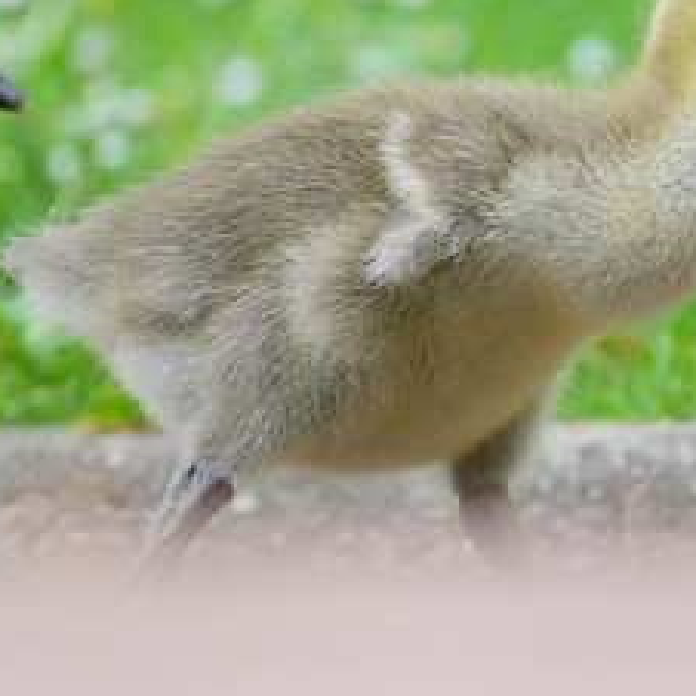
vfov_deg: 1.2
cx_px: 969
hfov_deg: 1.2
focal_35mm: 1403
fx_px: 31915
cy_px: 257
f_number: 4
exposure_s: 1/1000
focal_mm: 400
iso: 1400
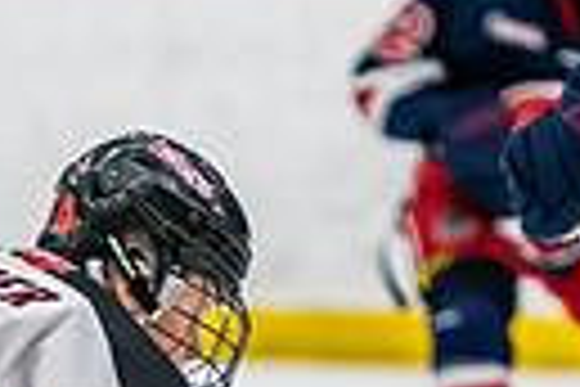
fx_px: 14499
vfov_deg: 1.5
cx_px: 125
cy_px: 601
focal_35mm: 900
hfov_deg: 2.3
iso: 1800
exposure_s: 1/640
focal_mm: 155
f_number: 2.8
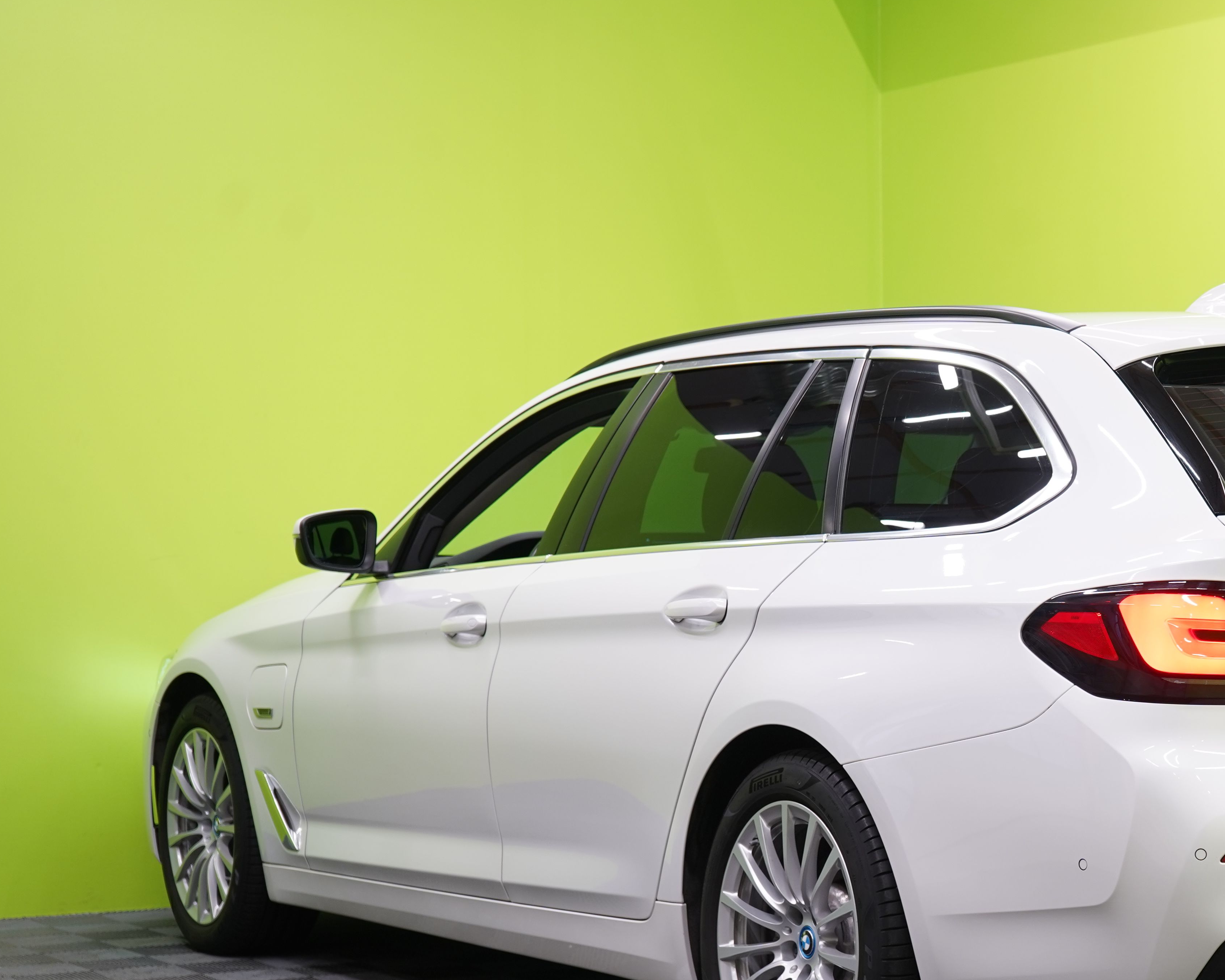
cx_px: 1032
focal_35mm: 83
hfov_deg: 22.6
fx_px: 3009
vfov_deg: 18.4
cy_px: 654
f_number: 5
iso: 400
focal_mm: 50
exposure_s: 1/30
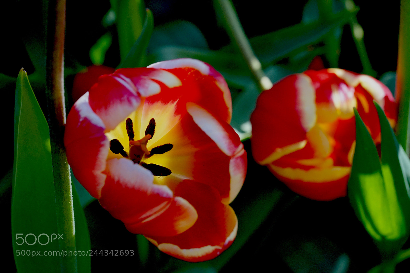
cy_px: 136
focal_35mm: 90
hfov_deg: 22.6
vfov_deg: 15.2
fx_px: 1025
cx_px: 205
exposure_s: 1/500
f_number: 11
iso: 1600
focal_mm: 90
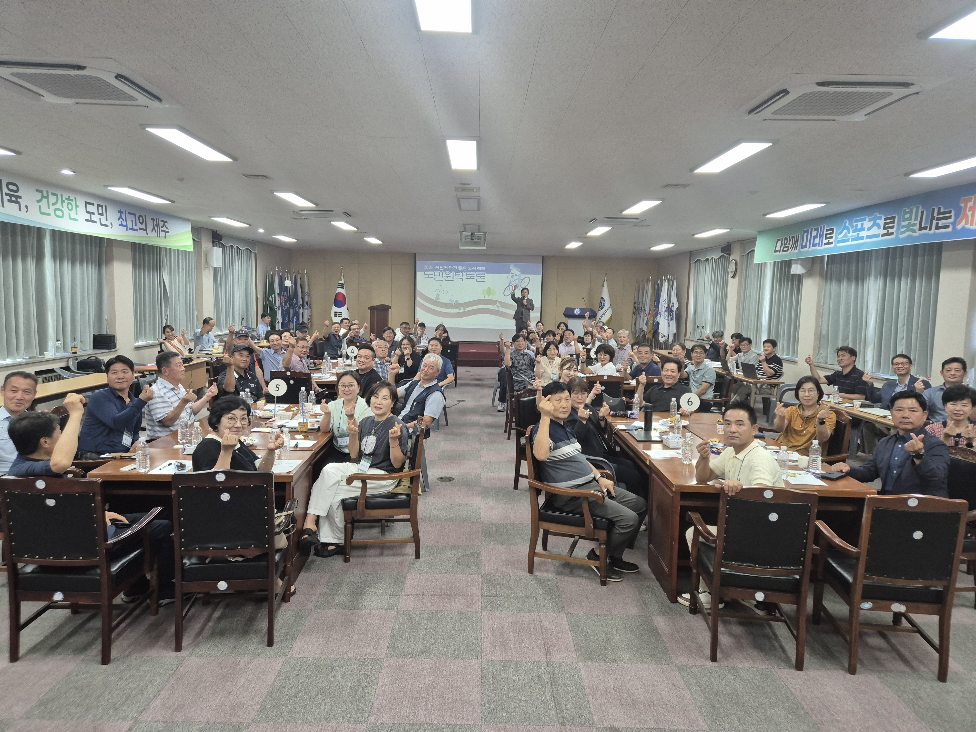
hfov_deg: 73.9
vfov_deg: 58.9
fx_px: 648
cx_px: 488
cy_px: 366
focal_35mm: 23
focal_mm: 5.4
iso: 250
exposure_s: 1/120
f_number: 1.8
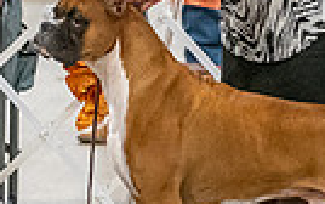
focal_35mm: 696
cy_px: 63
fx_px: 6170
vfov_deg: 1.9
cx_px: 205
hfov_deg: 3.0
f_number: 3.5
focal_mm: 136
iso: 6400
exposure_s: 1/250
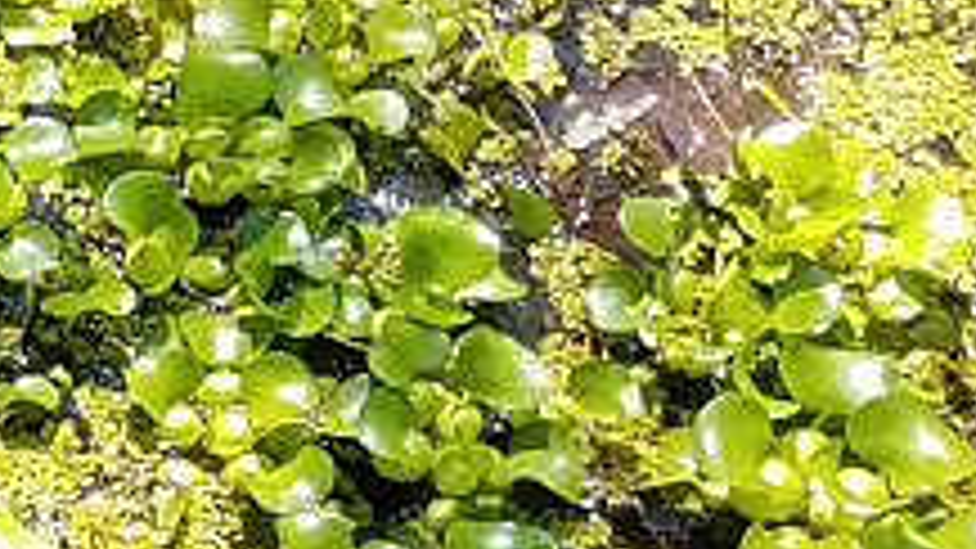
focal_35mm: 209
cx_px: -2258
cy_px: 450
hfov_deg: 8.2
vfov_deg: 5.8
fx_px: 5408
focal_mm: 4.2
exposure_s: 1/261
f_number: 1.7
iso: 40
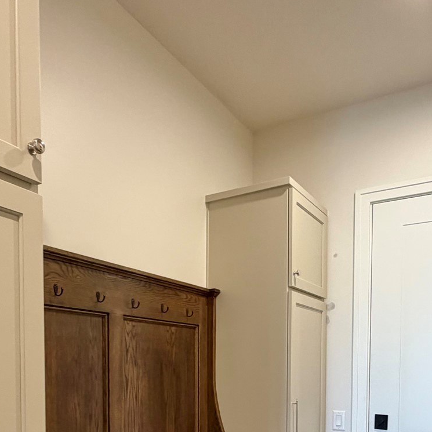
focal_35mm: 34
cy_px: 379
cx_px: 196
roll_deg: -0.3
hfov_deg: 48.4
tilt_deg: -1.5
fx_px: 480
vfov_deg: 44.6
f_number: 2.2
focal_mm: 2.22
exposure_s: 1/60
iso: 200
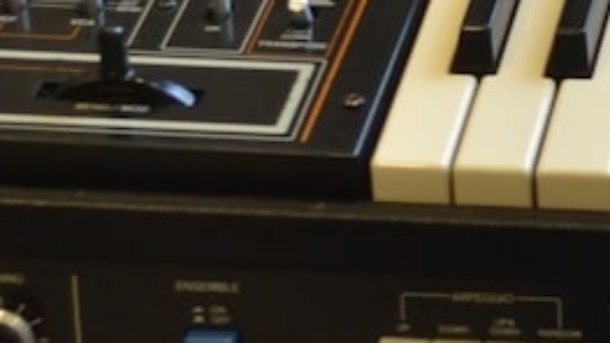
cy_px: -49
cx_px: 1048
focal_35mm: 197
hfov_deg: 10.4
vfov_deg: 6.1
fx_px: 3187
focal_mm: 22
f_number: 4
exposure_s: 1/60
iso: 400
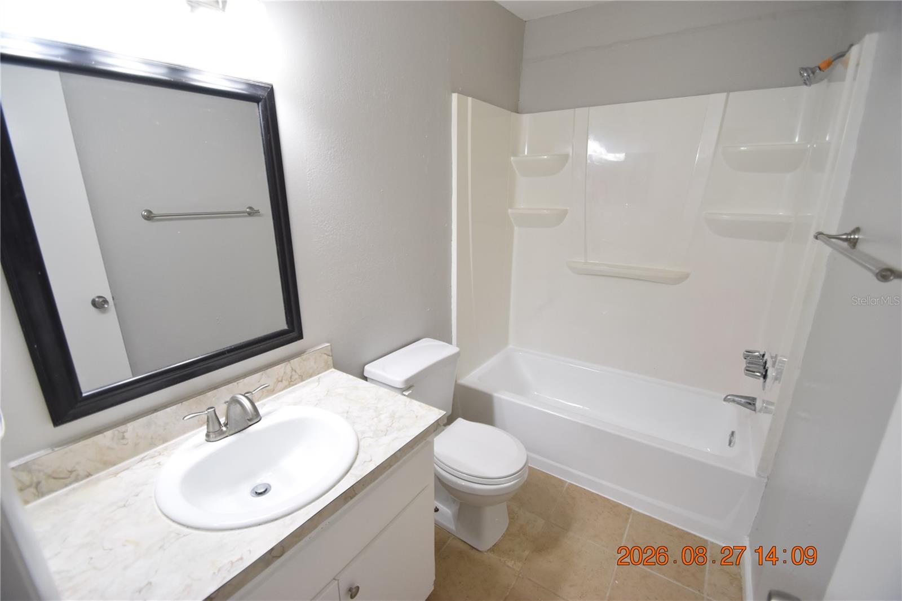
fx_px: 376
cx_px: 451
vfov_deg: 77.3
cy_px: 300
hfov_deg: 100.4
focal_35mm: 15
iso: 800
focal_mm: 10
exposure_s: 1/60
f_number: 4
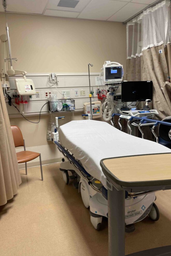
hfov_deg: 46.3
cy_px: 127
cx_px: 95
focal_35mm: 28
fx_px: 200
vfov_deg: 65.5
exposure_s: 1/64
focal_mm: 4.2
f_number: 1.6
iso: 80
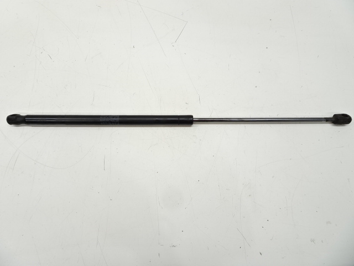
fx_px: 245
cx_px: 177
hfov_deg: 71.6
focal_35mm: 24
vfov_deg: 56.8
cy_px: 133
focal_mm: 4.1
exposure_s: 1/40
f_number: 3.5
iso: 80
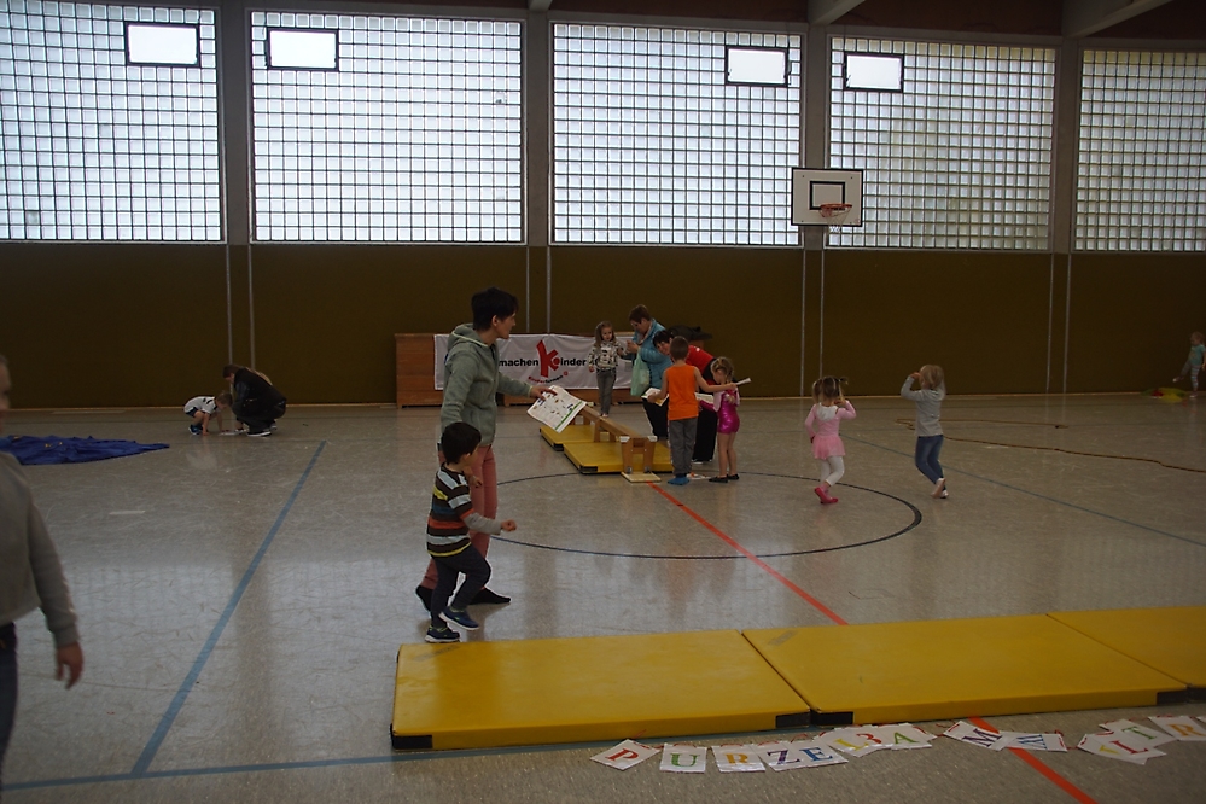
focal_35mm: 33
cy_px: 402
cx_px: 603
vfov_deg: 40.0
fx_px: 1105
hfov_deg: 57.2
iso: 200
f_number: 4
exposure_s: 1/60
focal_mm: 22
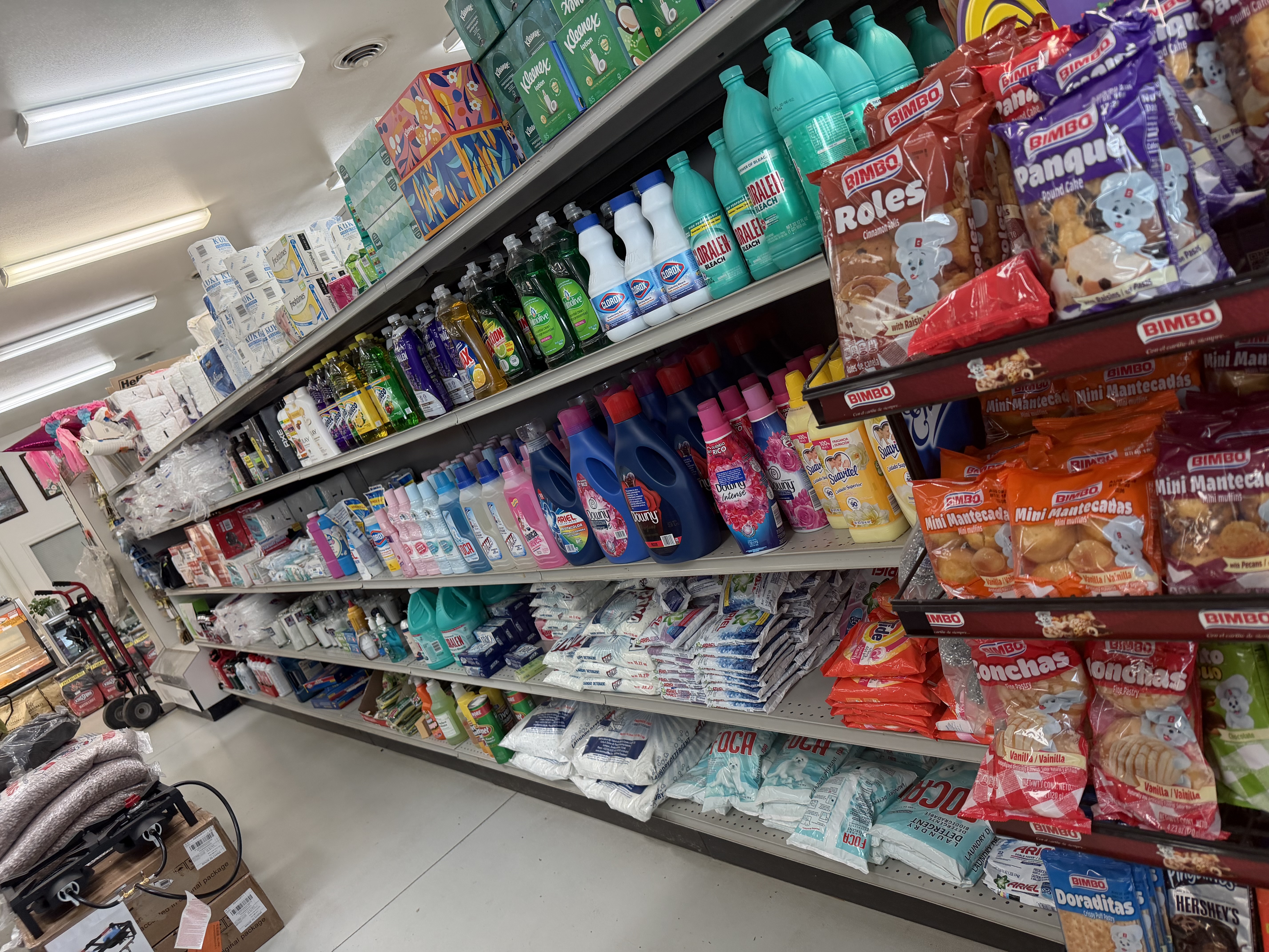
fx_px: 880
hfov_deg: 71.6
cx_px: 634
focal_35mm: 24
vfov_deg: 56.8
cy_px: 476
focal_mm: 6.76
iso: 200
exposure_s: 1/121
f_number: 1.78
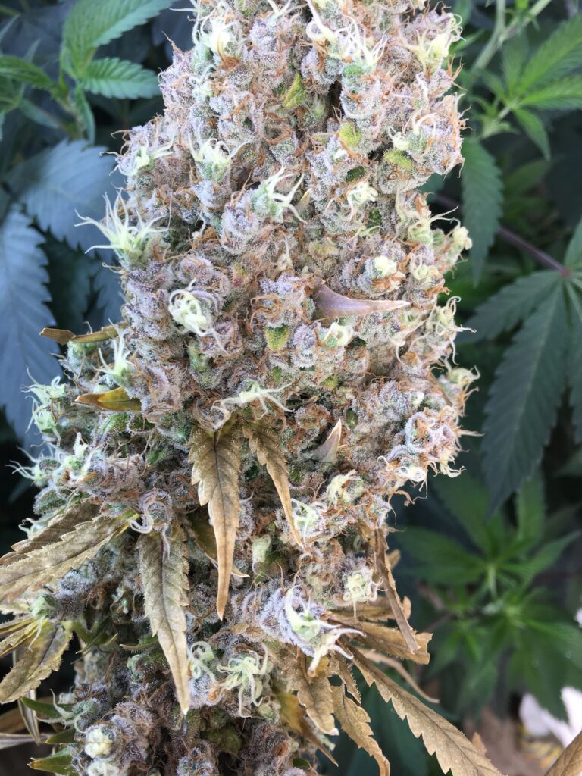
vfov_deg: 61.7
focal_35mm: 29
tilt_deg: -66.3
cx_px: 291
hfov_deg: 48.2
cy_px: 388
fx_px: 650
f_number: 2.2
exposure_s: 1/60
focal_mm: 4.15
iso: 25
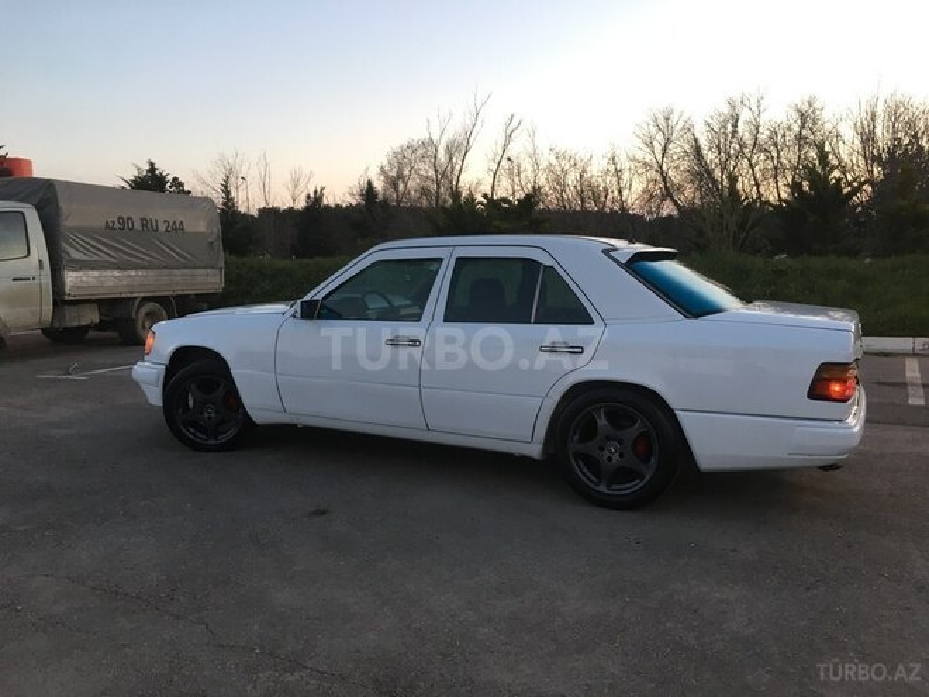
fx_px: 778
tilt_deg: -6.6
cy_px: 348
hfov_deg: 61.7
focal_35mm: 29
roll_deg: -0.2
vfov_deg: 48.2
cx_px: 464
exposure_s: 1/33
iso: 32
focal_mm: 4.15
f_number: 2.2
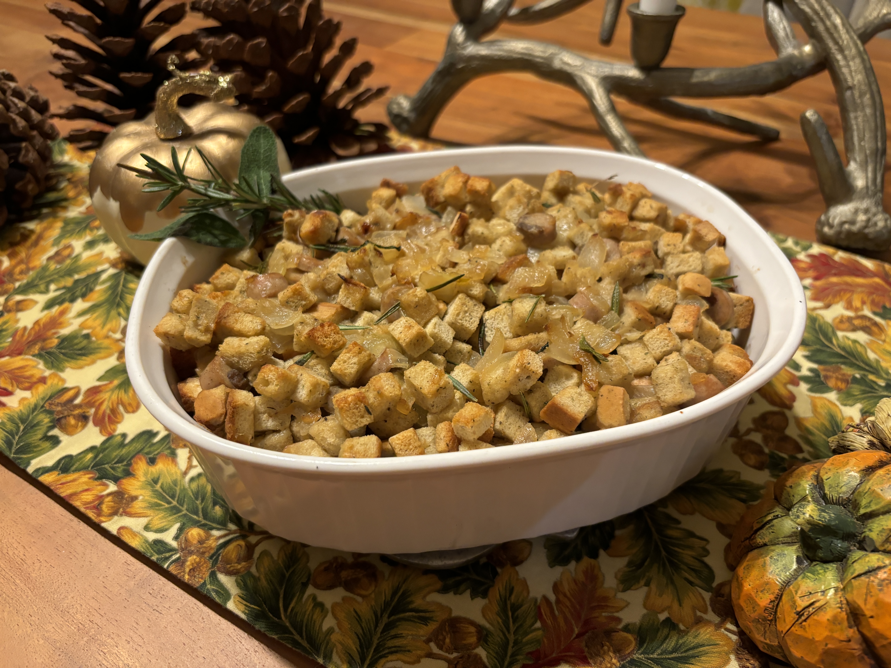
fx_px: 669
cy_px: 334
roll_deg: +0.8
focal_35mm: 26
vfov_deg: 53.1
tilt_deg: -41.0
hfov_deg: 67.3
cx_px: 446
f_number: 1.6
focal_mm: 5.96
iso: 400
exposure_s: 1/60
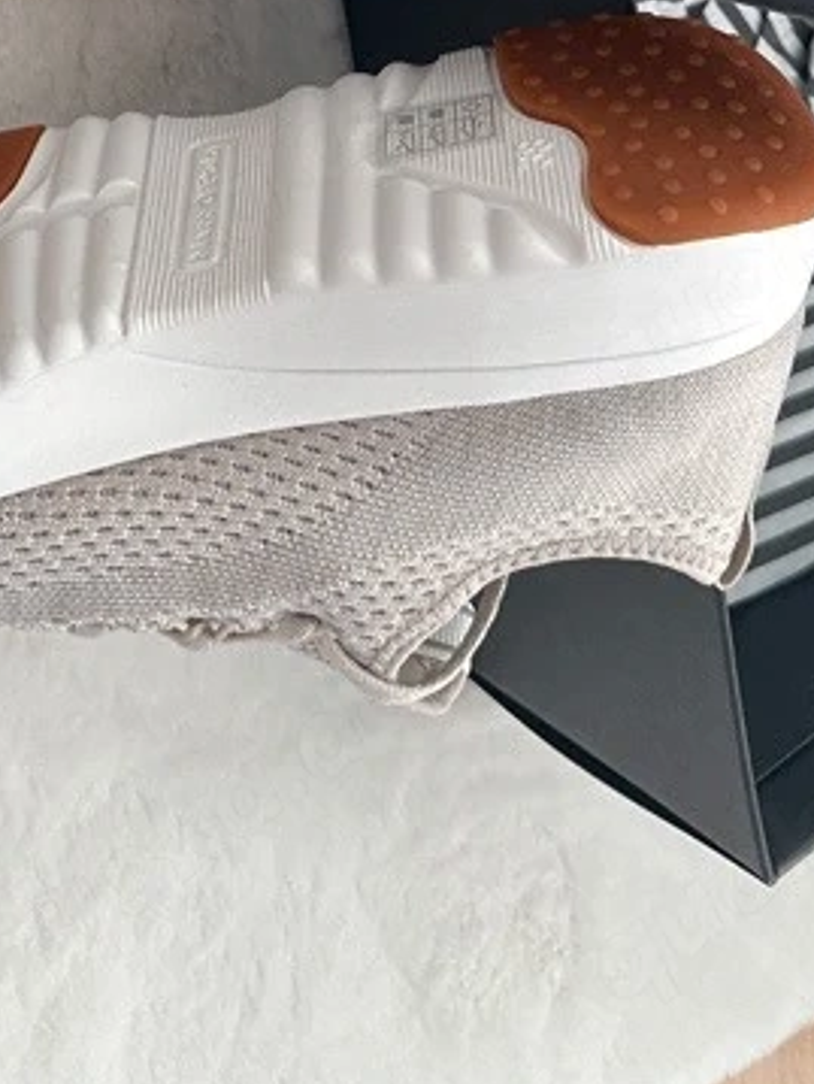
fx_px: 2098
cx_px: 287
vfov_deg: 25.3
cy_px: -300
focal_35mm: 67
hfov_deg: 21.9
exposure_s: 1/121
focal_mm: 6.86
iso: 200
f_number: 1.78
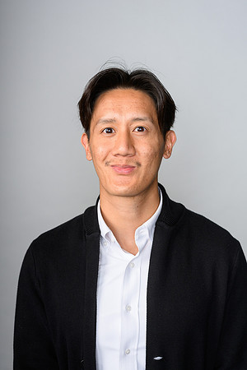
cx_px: 124
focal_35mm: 50
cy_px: 185
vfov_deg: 39.6
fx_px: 515
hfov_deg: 27.0
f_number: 5.6
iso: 200
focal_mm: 50
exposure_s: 1/200
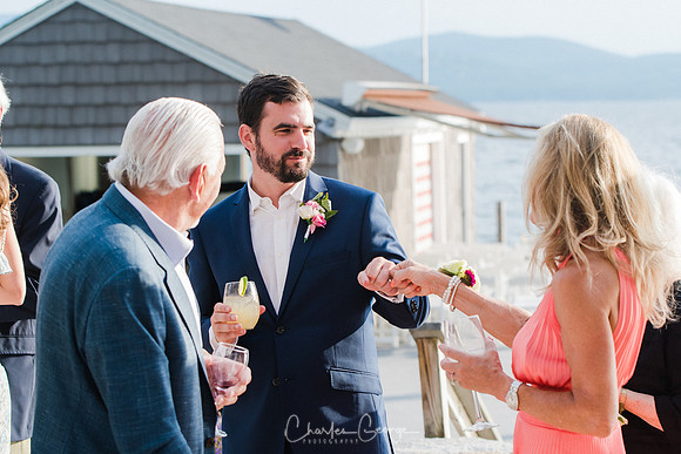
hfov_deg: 19.5
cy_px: 227
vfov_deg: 13.0
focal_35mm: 105
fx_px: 1987
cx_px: 340
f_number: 4
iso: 200
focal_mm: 70
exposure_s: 1/400
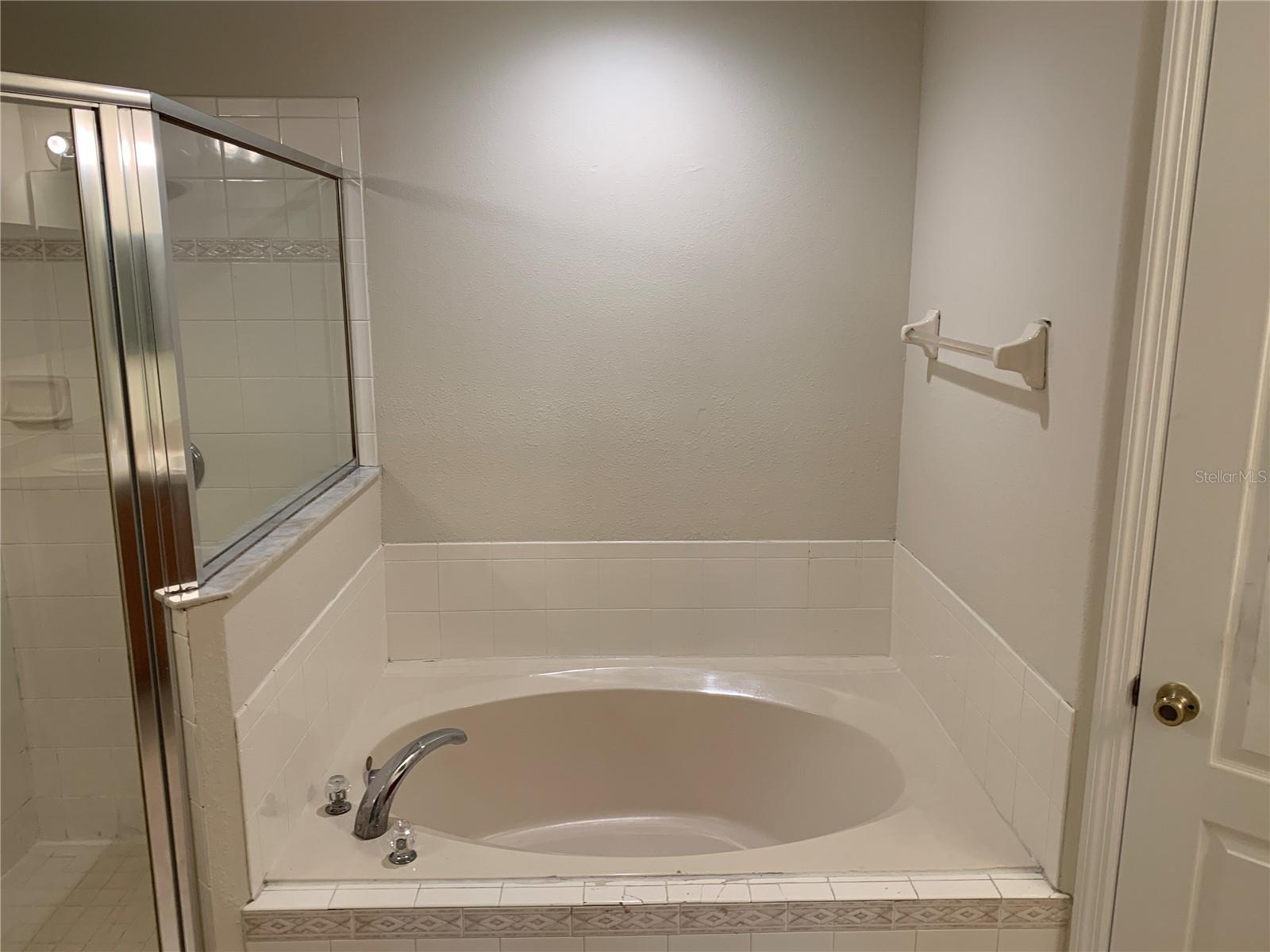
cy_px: 476
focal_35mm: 26
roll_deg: -0.7
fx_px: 954
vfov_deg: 53.1
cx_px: 635
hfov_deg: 67.3
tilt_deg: -11.5
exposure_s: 1/60
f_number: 1.8
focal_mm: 4.25
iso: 64
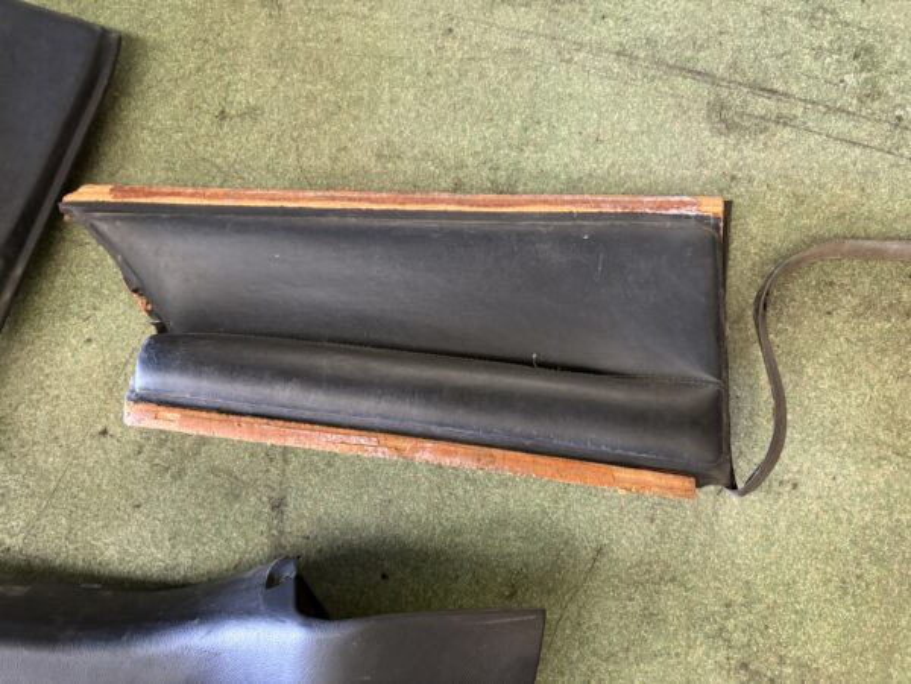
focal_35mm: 26
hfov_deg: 67.3
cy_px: 342
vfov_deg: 53.1
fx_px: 684
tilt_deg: -77.0
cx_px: 456
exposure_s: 1/40
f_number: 1.6
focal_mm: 5.96
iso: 640
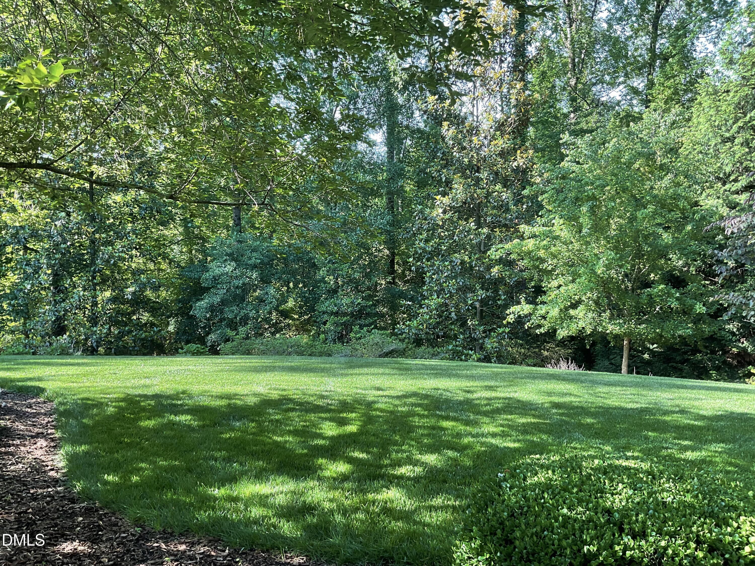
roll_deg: +0.0
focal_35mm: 29
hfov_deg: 61.7
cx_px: 378
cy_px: 283
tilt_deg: -5.9
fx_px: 633
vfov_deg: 48.2
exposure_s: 1/120
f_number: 1.8
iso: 25
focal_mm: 3
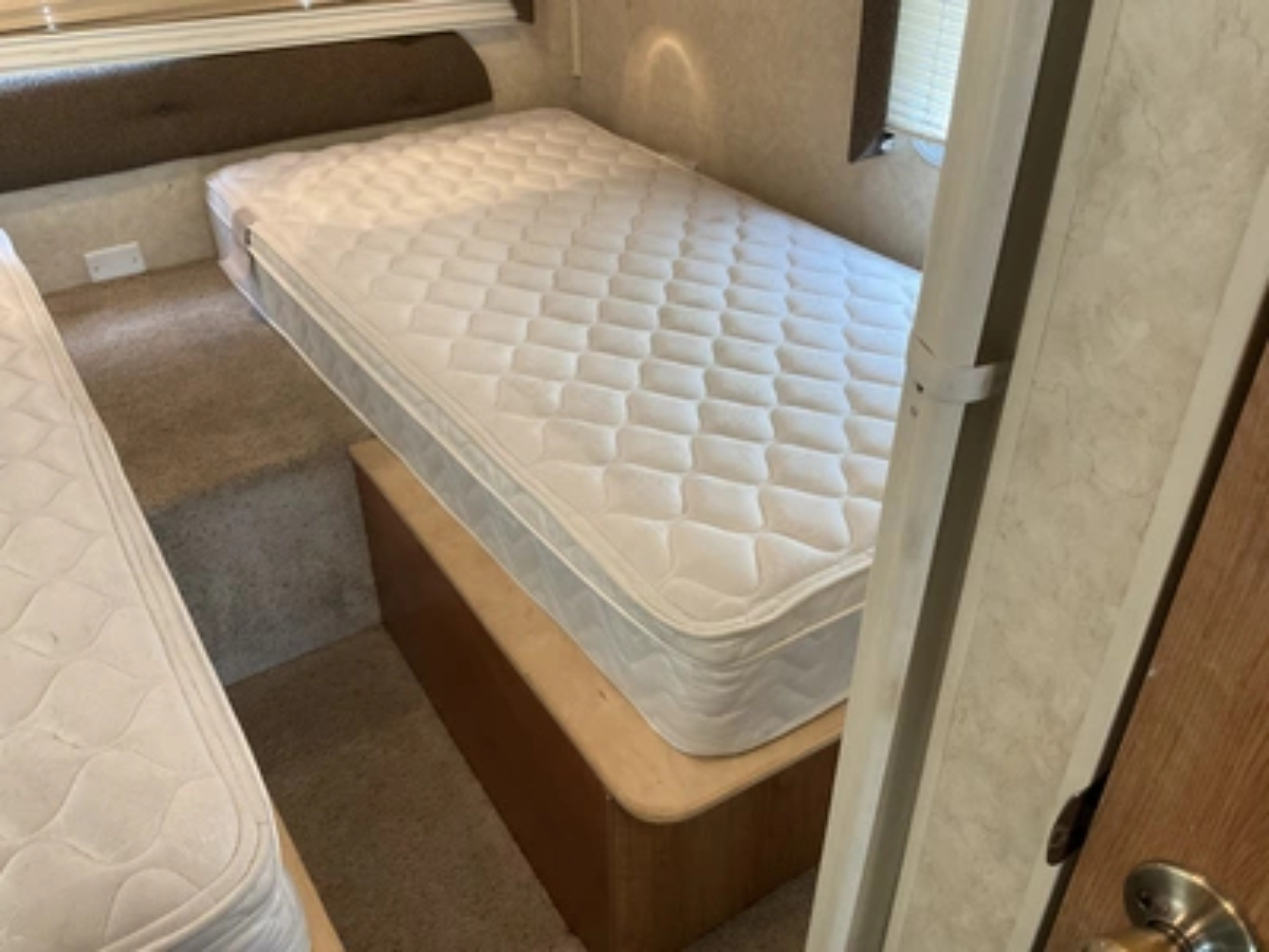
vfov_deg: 48.2
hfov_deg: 61.7
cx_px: 634
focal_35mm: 29
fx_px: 1063
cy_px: 476
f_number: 1.8
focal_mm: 3
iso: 125
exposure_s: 1/60
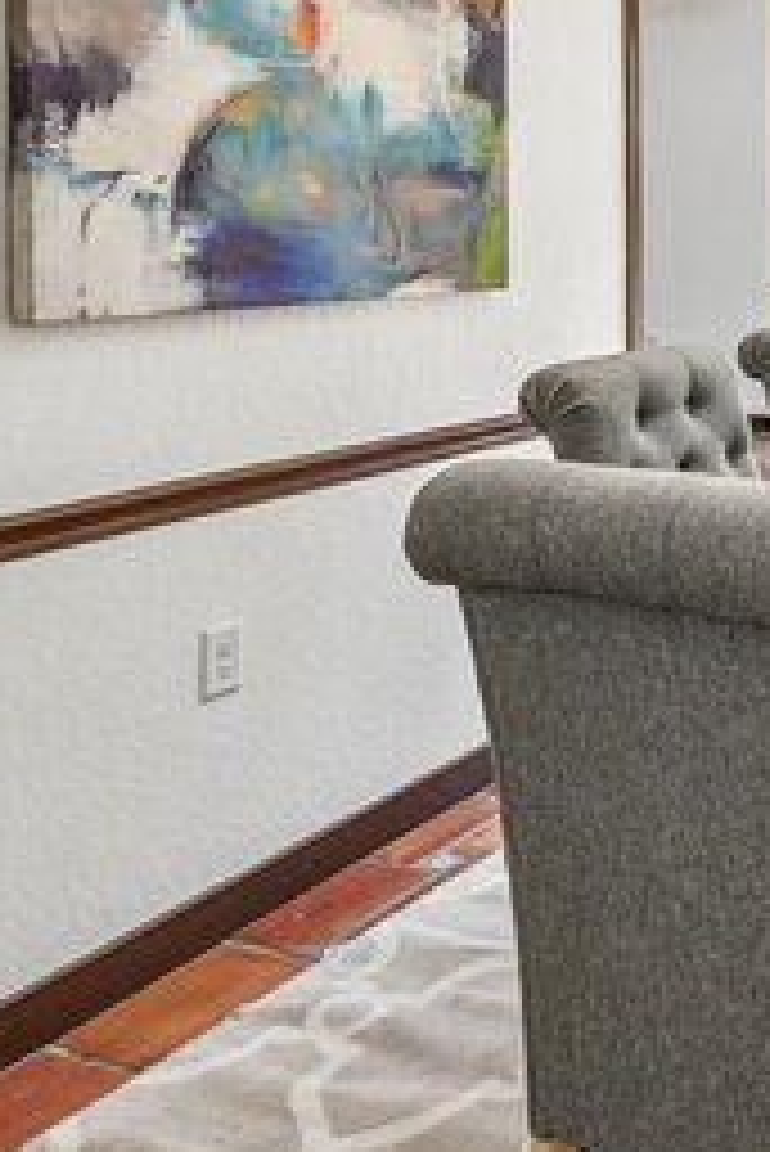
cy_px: 232
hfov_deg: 27.2
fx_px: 1282
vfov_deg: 46.0
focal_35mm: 40
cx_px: 1036
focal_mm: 16
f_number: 8
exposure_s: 1/25
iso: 400
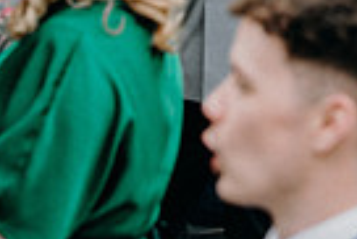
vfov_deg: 3.1
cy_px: -238
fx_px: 4447
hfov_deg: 4.6
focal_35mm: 448
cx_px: 457
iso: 125
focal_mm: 70
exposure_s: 1/200
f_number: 3.5
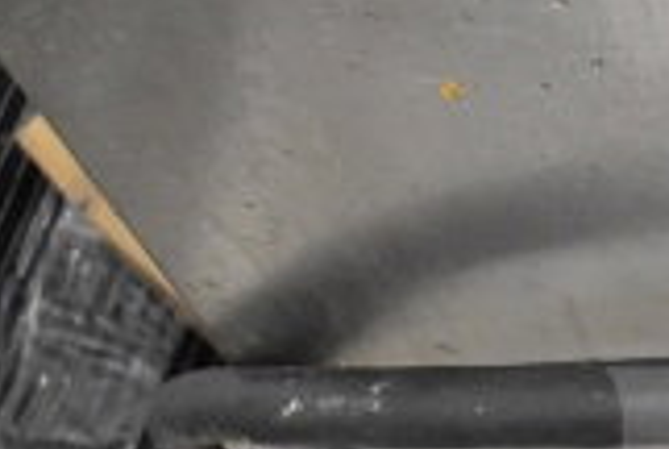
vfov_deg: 12.7
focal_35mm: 102
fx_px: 1899
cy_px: 696
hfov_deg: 18.0
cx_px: 976
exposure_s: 1/60
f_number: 4
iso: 6400
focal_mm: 18
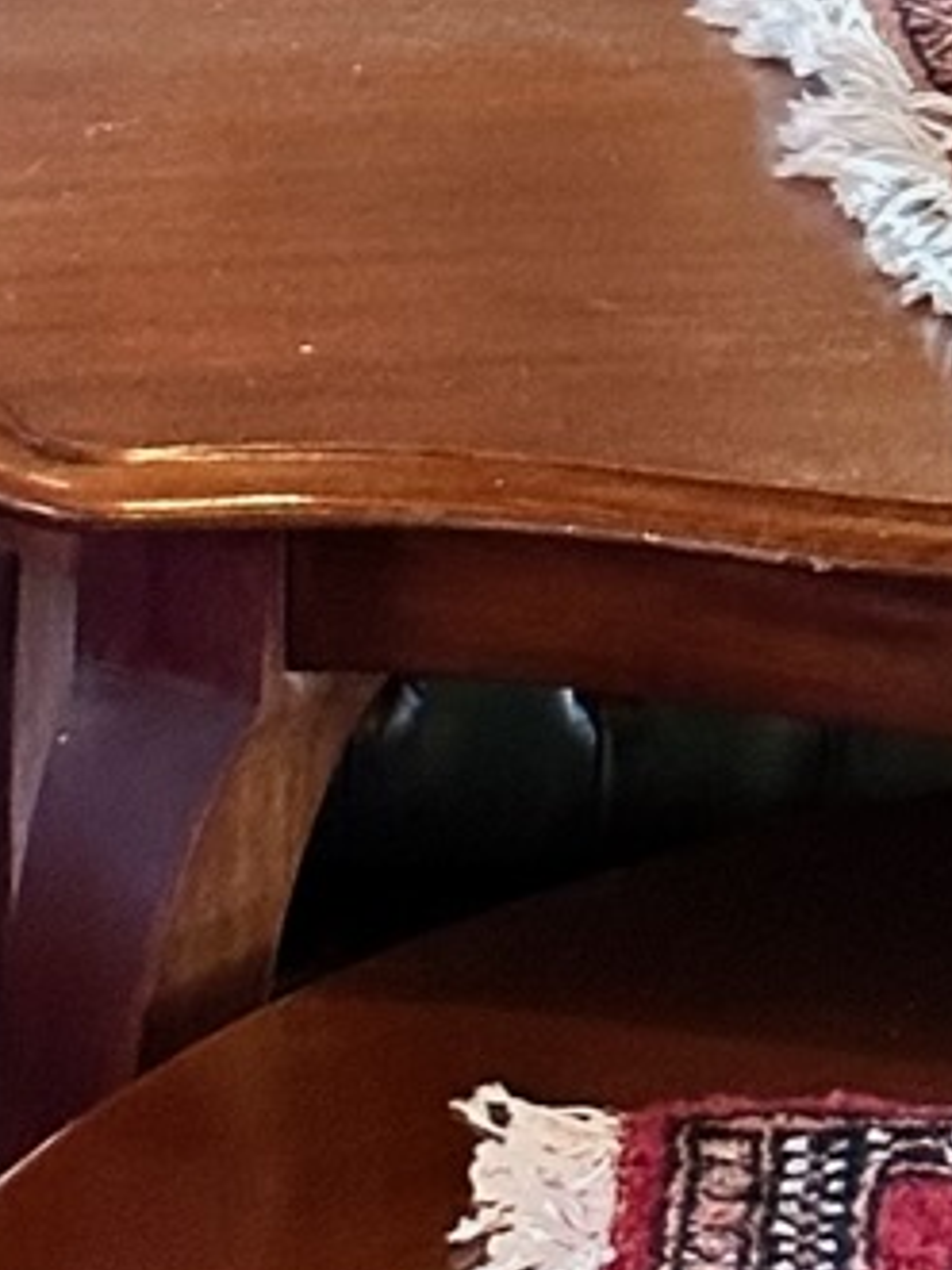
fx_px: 10898
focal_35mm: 297
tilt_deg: -3.0
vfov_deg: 6.1
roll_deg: +0.5
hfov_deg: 5.0
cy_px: -2599
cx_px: 1063
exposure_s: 1/50
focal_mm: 6.86
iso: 250
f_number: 1.78
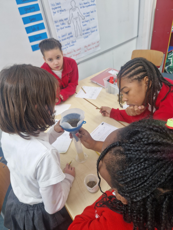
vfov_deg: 73.9
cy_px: 115
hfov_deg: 58.9
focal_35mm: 23
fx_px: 153
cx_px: 86
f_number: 1.8
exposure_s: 1/100
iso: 160
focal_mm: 5.4
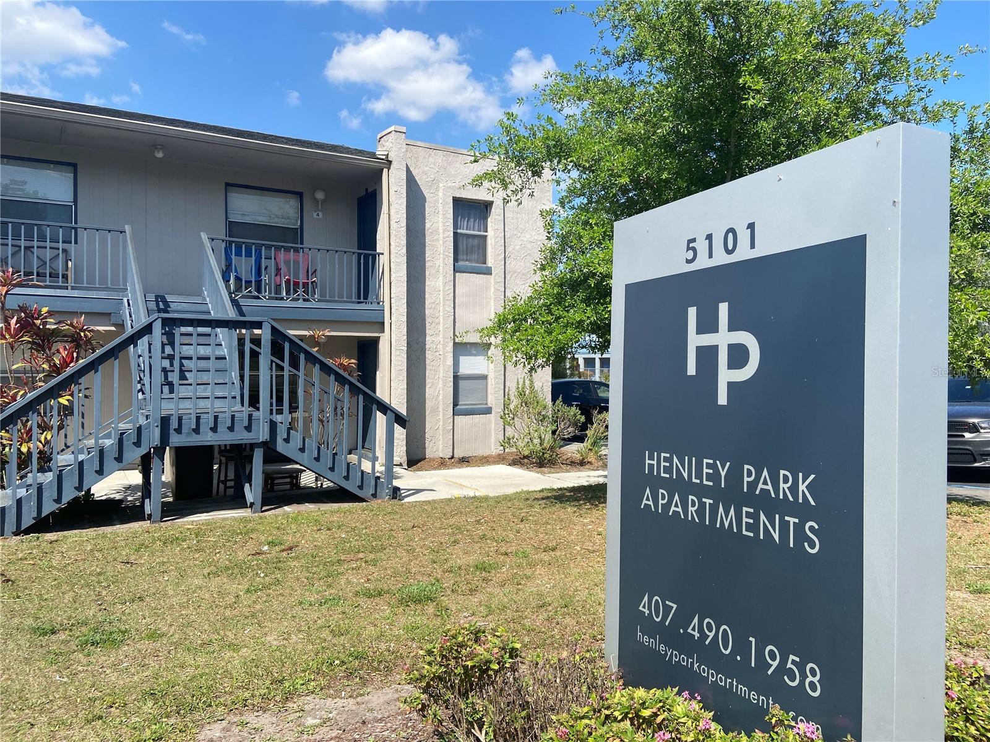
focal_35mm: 26
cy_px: 371
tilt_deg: -1.3
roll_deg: +0.8
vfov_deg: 53.1
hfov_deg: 67.3
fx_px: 744
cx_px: 495
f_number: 1.8
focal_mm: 4.25
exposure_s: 1/1898
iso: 32
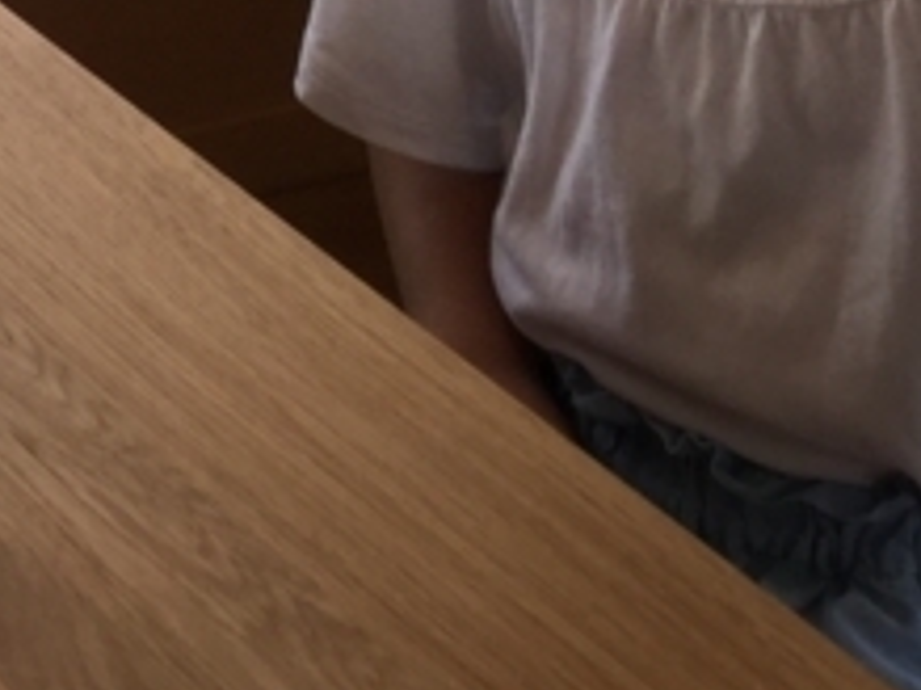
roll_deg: +1.4
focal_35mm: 145
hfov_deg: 12.6
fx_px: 3856
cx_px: -635
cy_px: -459
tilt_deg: -19.7
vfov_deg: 9.8
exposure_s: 1/148
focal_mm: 3.3
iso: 25
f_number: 2.4
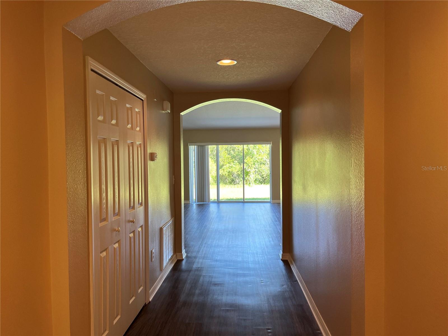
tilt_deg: -1.7
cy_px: 168
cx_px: 224
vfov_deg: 53.1
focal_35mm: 26
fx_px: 336
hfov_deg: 67.3
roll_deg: +0.5
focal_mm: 5.1
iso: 125
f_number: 1.6
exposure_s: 1/120
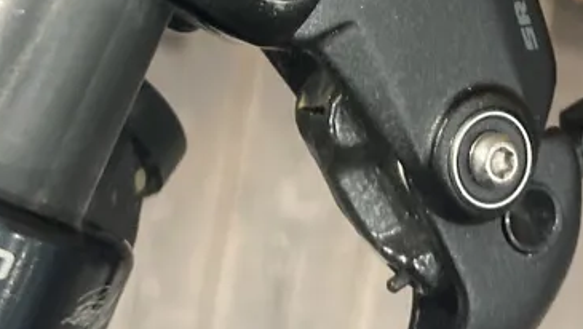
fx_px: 1377
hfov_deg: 23.8
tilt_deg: -63.4
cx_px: 361
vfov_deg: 12.3
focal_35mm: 89
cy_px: -299
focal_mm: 3.99
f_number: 1.8
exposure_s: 1/25
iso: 500
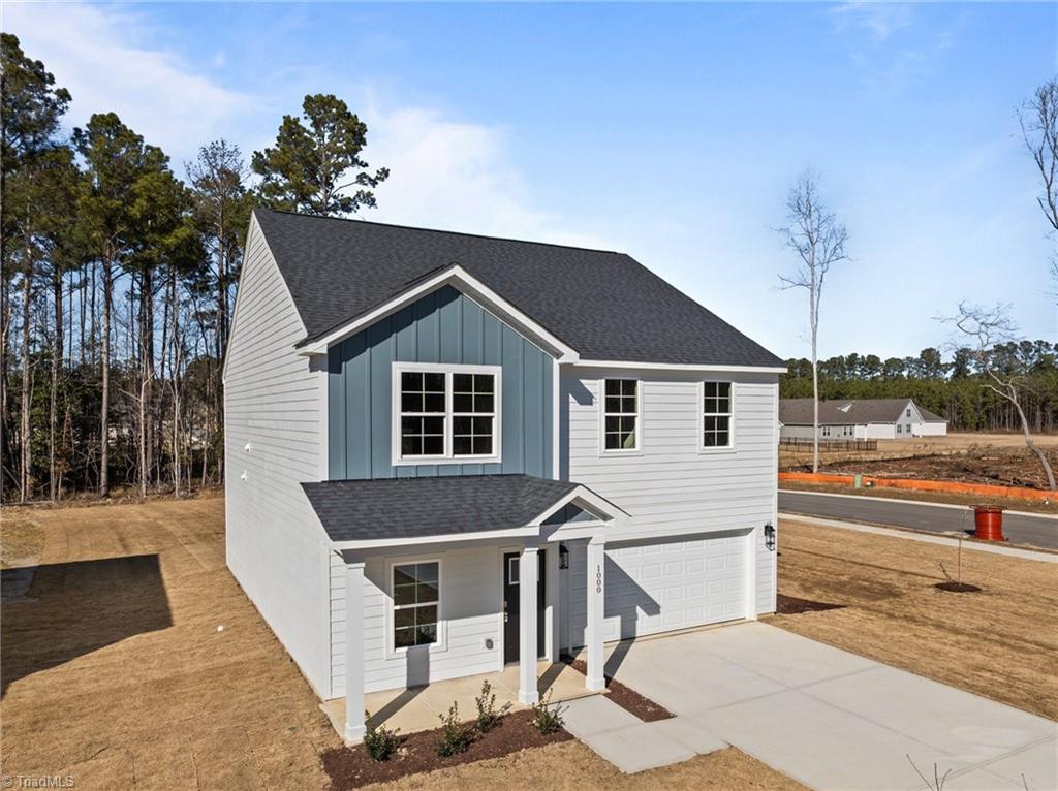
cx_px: 529
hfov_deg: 71.6
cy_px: 396
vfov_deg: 56.7
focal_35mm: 24
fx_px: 733
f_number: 2.8
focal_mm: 12.29
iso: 100
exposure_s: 1/1000
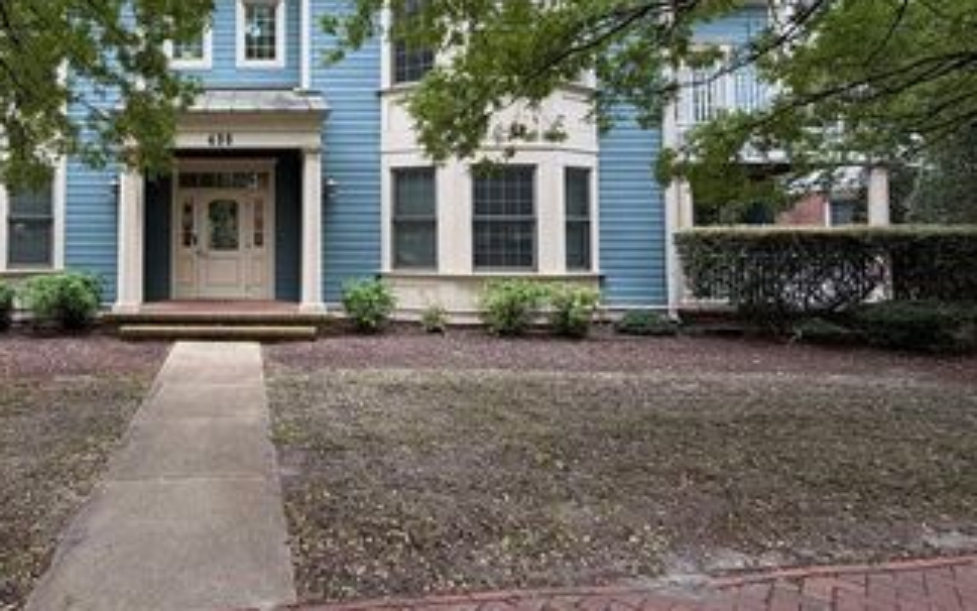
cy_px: 213
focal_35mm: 23
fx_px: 613
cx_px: 242
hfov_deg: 71.8
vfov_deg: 52.2
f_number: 2.2
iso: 50
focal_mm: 2.22
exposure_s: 1/121
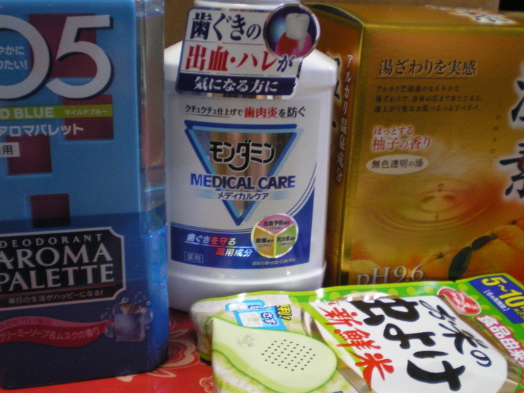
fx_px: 621
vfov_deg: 35.1
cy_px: 199
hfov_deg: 45.8
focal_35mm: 41
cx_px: 266
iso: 400
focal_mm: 6.3
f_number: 3.1
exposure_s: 1/30
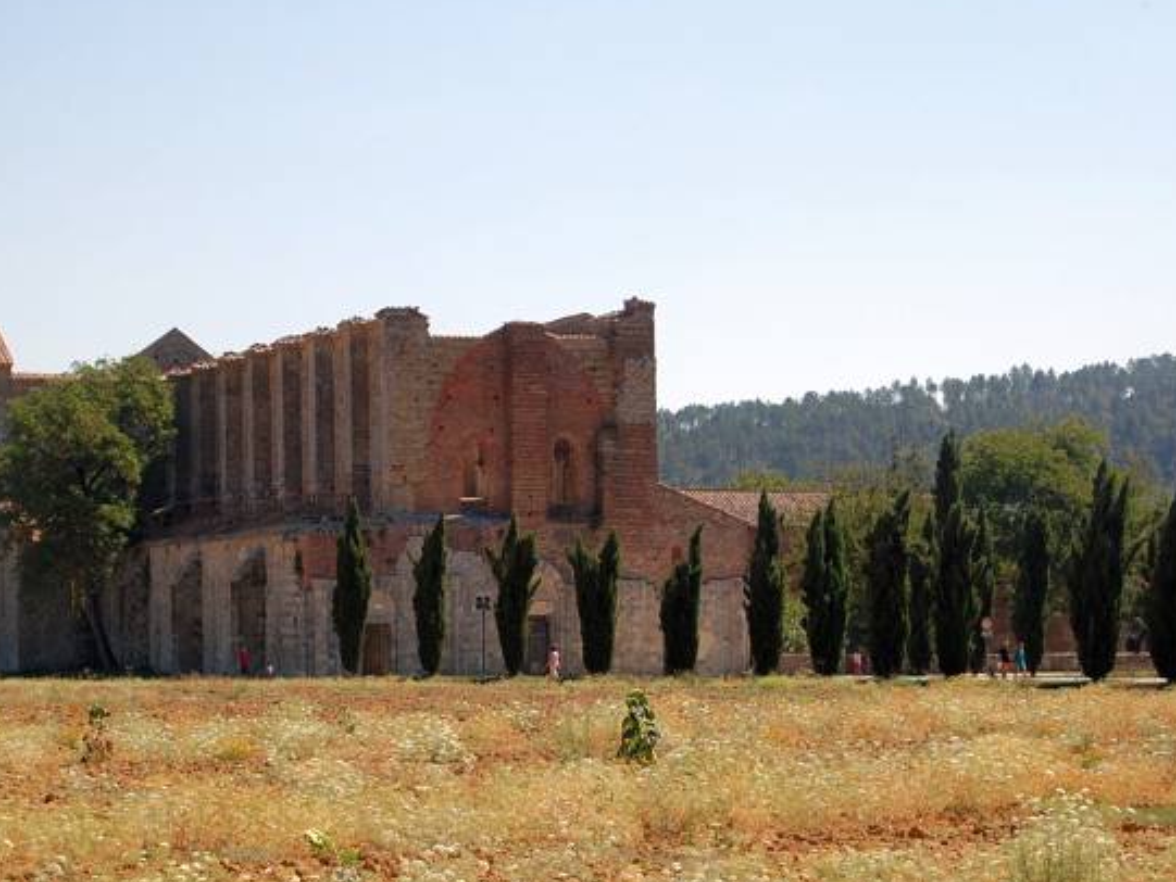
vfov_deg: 15.3
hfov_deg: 20.3
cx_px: 498
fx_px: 3282
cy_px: 450
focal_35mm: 97
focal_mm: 55
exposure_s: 1/250
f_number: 10
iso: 250
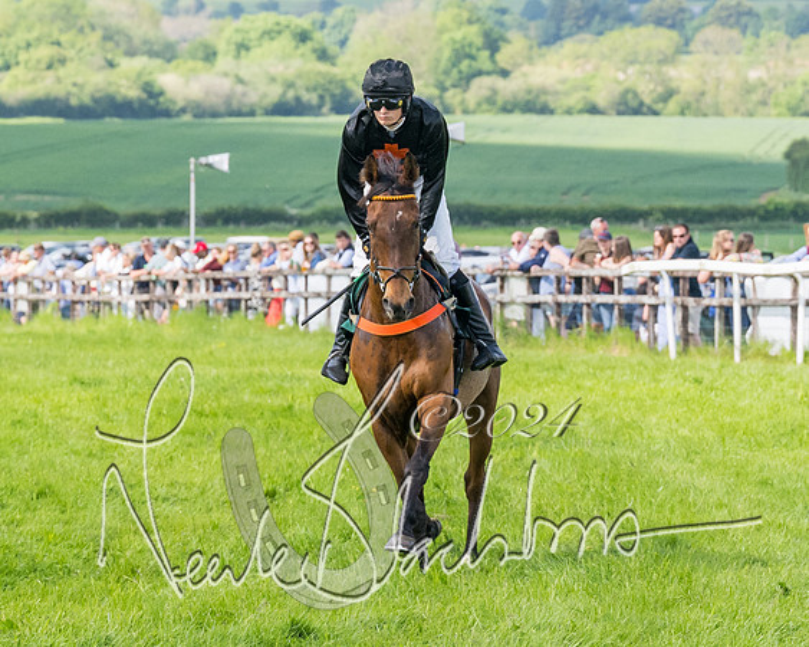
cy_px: 249
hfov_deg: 5.8
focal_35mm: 331
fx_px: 7932
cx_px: 498
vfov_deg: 4.7
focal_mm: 97
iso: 400
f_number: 5
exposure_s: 1/1250
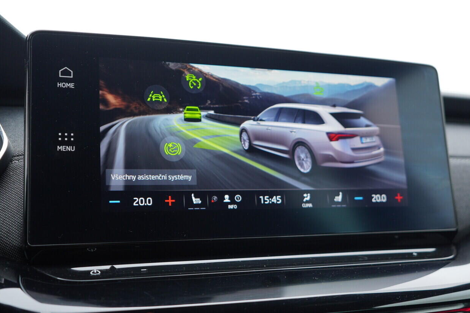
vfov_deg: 31.9
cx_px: 249
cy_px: 170
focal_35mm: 42
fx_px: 548
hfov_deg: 46.4
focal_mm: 24
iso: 160
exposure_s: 1/40
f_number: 2.8
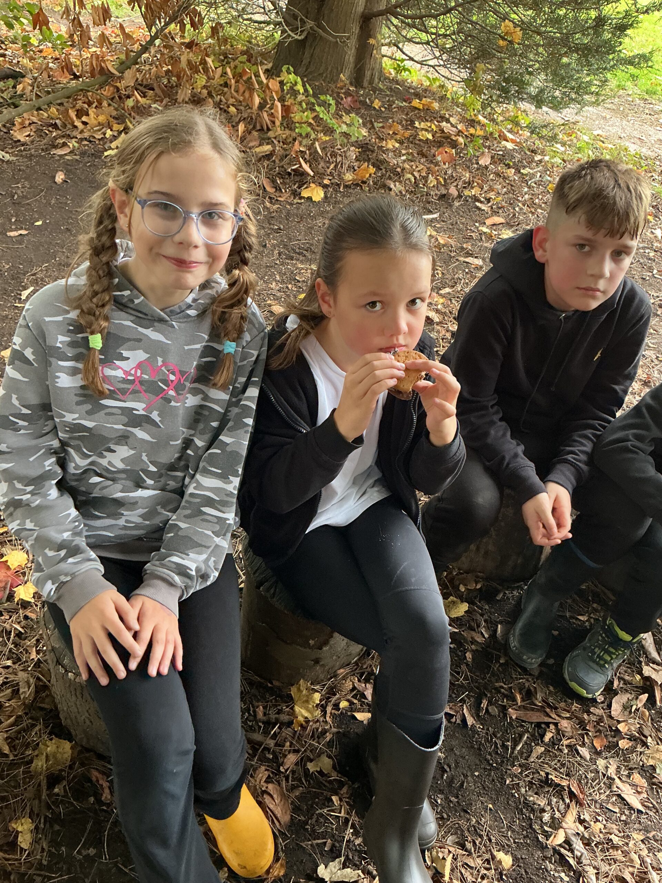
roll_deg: -7.1
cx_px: 331
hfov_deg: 48.2
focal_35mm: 29
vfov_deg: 61.7
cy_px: 442
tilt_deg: -38.4
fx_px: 739
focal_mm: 3
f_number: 1.8
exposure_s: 1/50
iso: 125
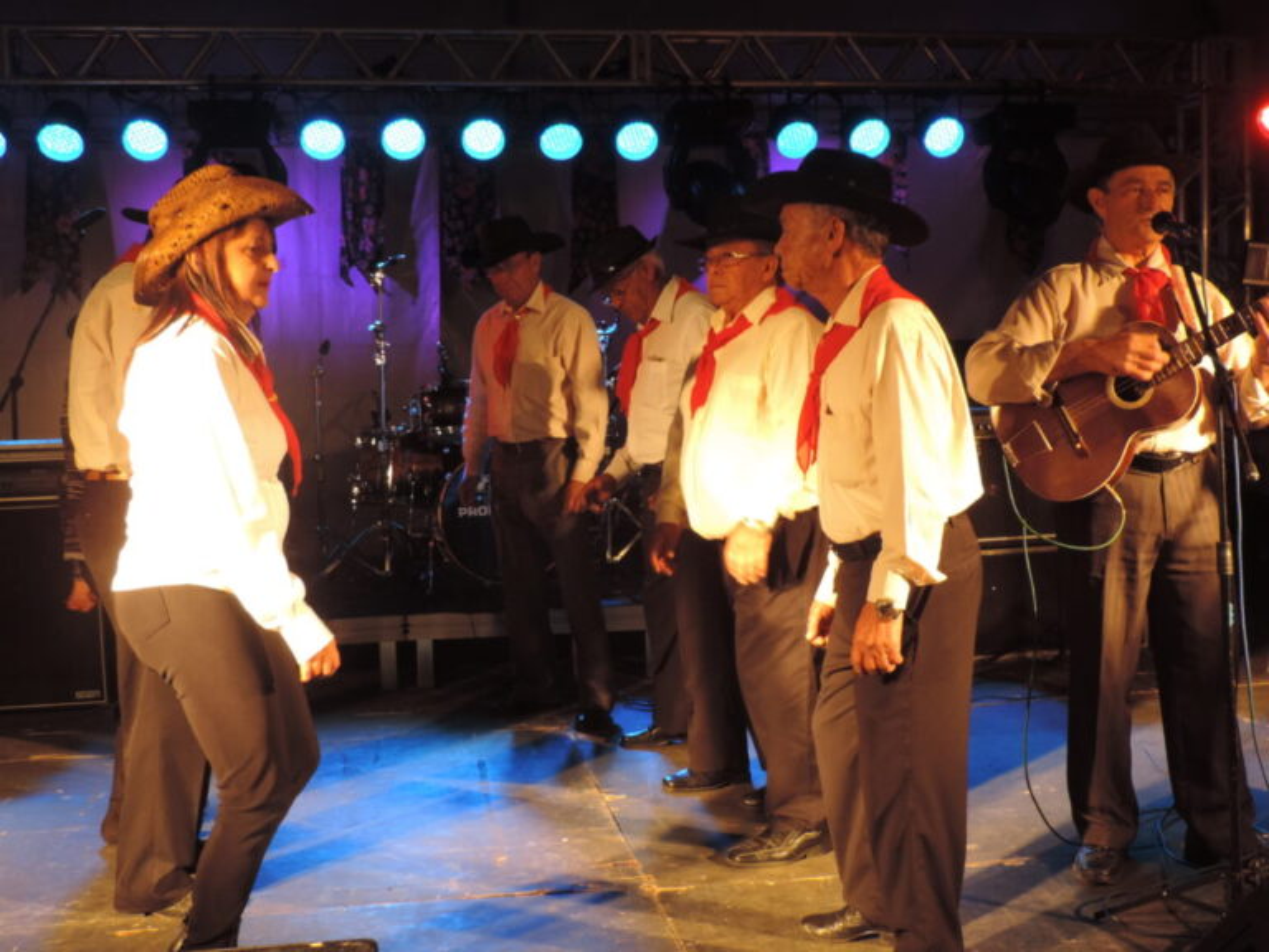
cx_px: 634
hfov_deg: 43.9
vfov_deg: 33.6
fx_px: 1576
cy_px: 476
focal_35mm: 43
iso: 250
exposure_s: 1/50
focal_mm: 7.6
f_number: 3.4
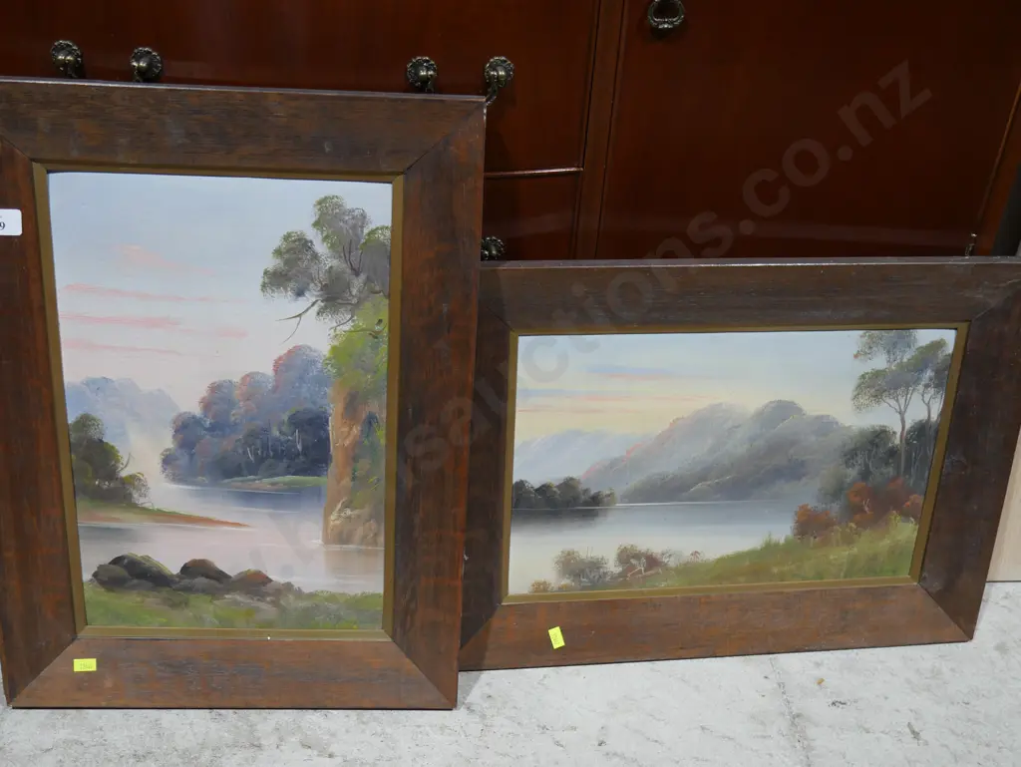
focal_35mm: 40
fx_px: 1180
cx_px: 510
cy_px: 384
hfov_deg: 46.8
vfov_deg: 36.0
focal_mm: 20
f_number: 4.4
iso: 500
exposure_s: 1/60
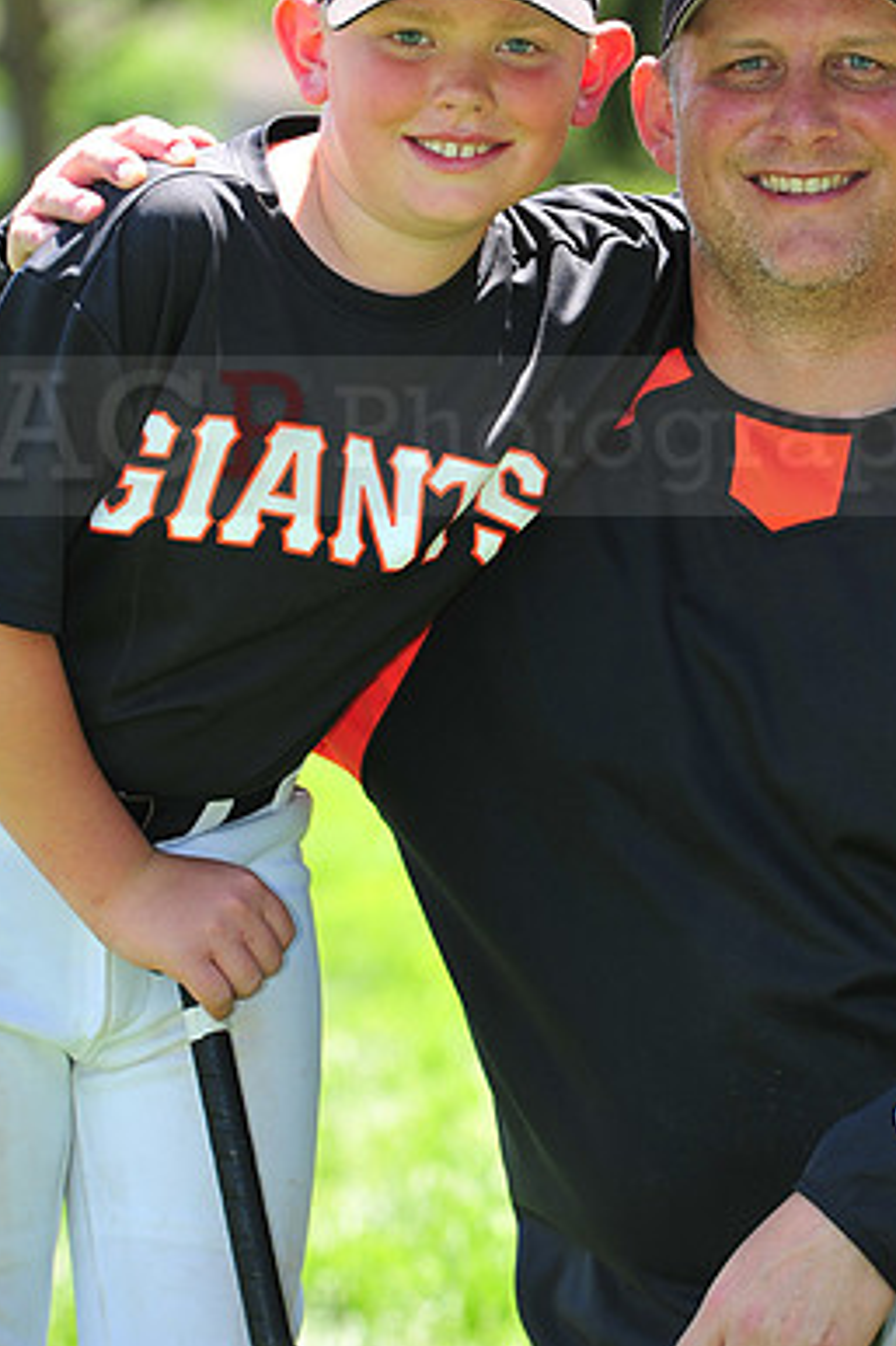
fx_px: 8706
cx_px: 589
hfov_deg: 5.9
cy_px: 404
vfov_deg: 8.8
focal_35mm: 233
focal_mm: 155
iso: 200
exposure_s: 1/250
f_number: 5.6
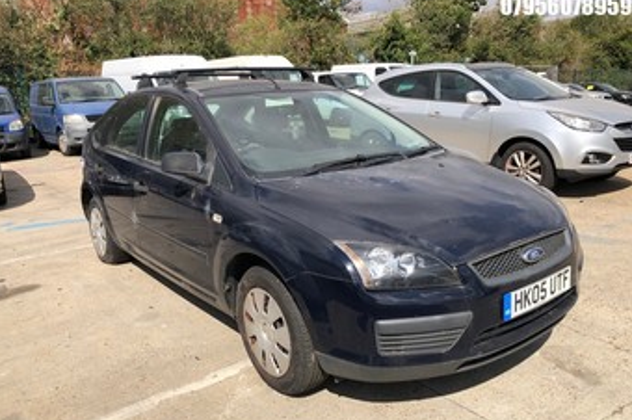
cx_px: 309
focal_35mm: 30
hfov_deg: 62.0
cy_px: 214
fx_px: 526
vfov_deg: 43.5
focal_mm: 4
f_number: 1.8
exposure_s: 1/1919
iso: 20
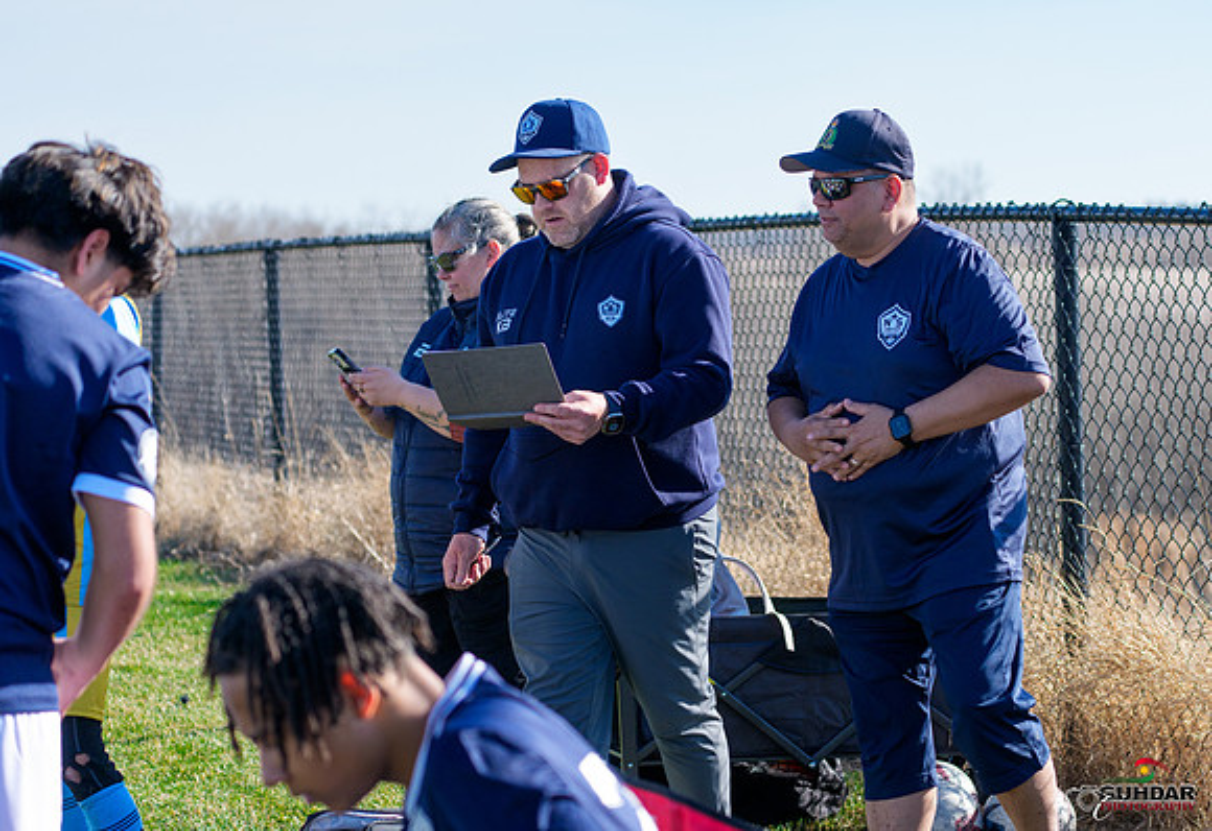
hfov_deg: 16.0
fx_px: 4314
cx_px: 765
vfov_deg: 11.0
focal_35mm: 127
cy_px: 435
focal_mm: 100
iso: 500
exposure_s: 1/1600
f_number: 4.5
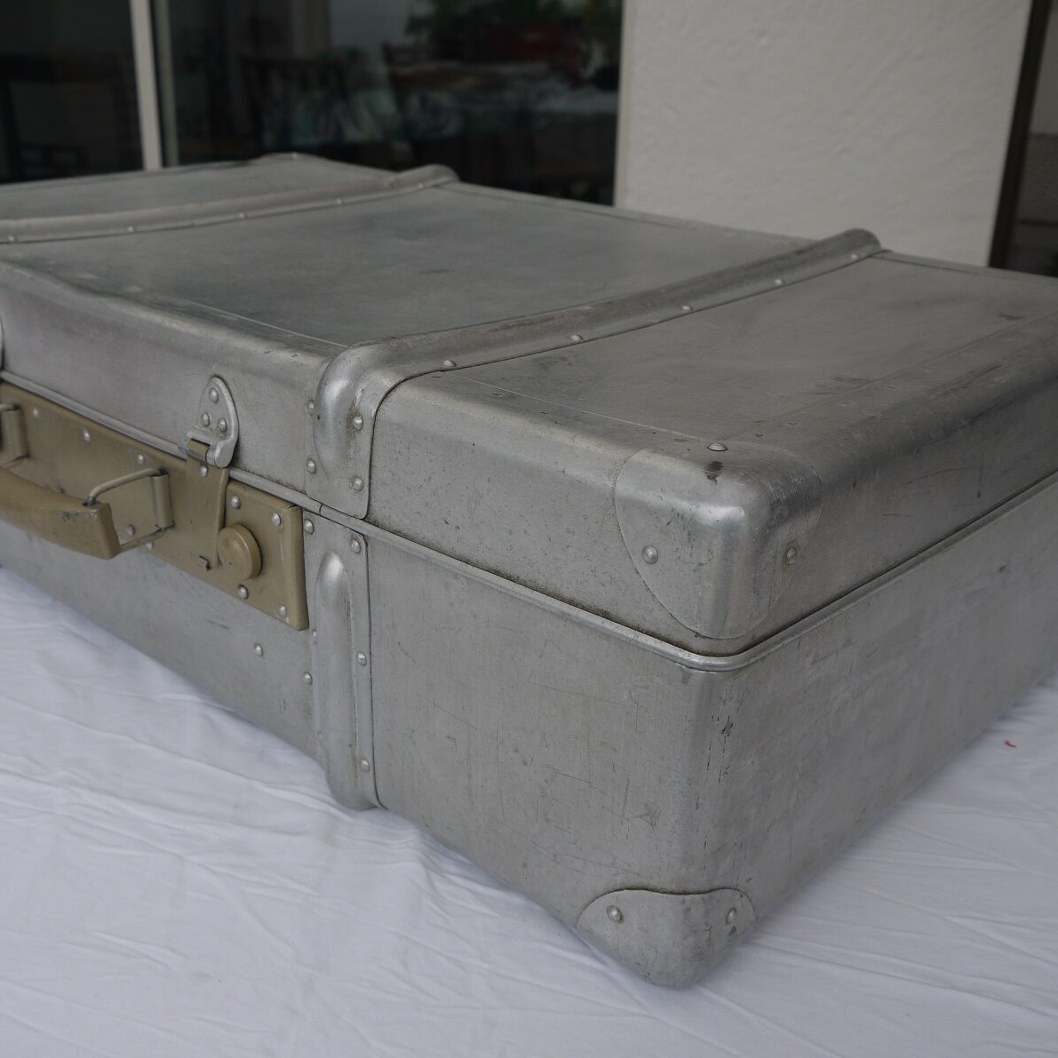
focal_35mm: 38
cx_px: 489
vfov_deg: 43.9
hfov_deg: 43.8
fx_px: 1314
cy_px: 526
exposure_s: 1/160
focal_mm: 16
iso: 100
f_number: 5
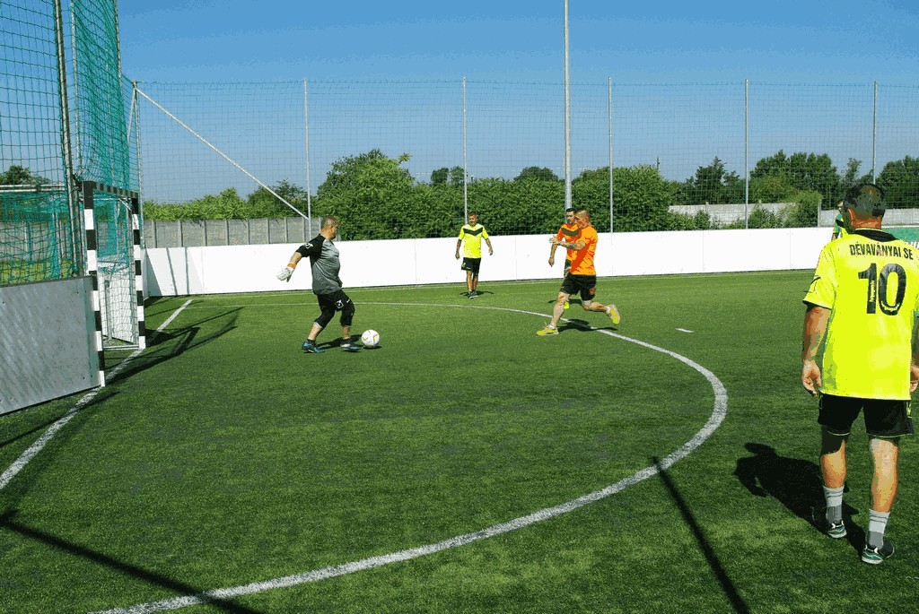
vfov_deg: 37.0
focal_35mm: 36
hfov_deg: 53.1
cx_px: 460
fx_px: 920
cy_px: 307
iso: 100
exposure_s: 1/250
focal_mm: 24.38
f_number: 9.5
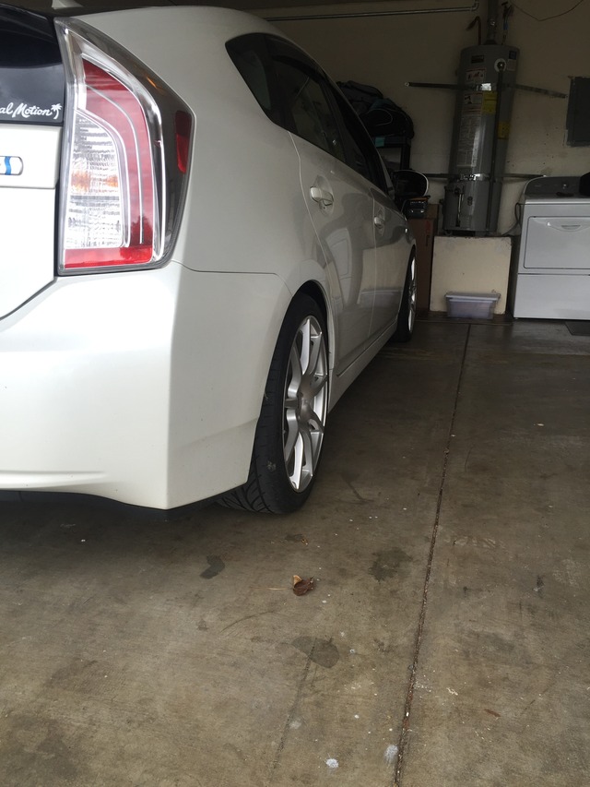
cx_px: 295
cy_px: 394
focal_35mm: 29
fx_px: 659
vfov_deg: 61.7
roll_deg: -0.5
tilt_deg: -13.8
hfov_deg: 48.2
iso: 32
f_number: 2.2
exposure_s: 1/120
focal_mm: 4.15
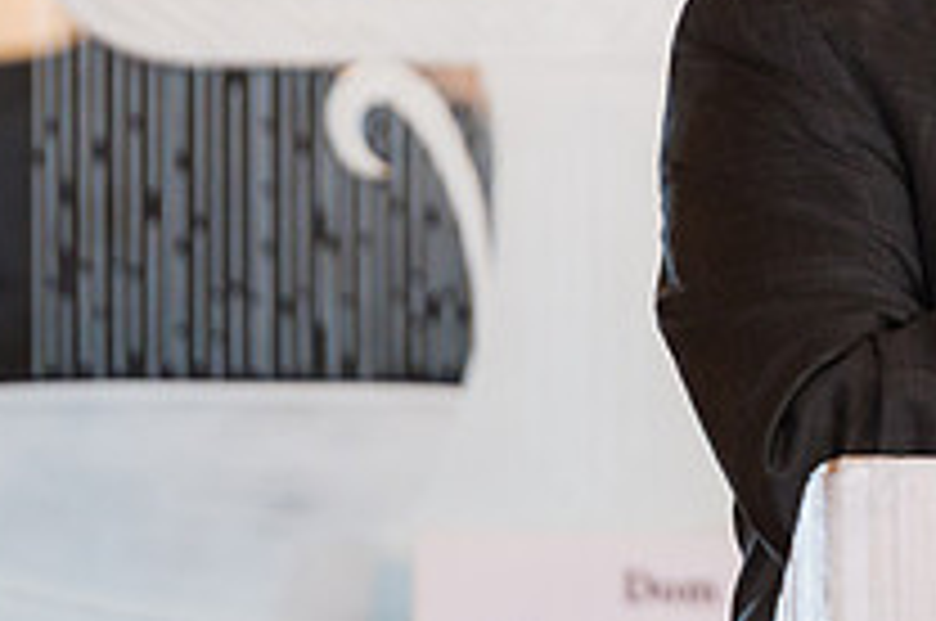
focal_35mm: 635
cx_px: 1201
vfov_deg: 2.2
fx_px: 16484
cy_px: -35
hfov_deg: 3.2
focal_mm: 200
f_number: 3.2
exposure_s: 1/200
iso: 1250
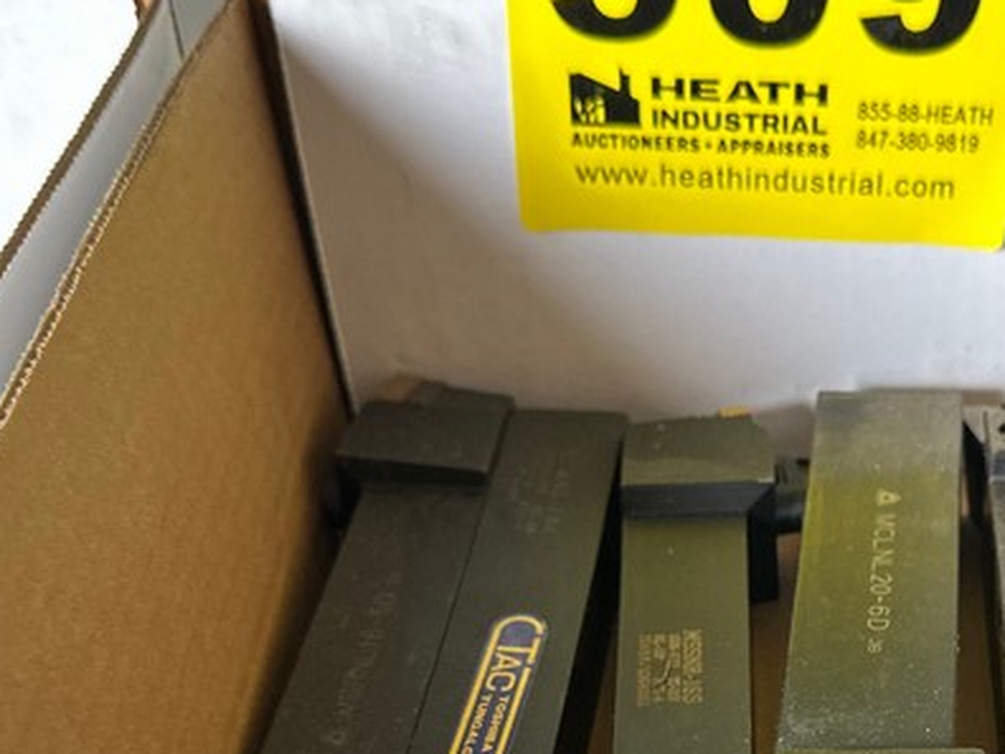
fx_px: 1800
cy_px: 749
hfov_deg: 30.0
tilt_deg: -43.5
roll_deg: -0.7
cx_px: 881
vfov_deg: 22.7
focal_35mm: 62
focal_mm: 6.86
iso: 250
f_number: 1.78
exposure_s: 1/101
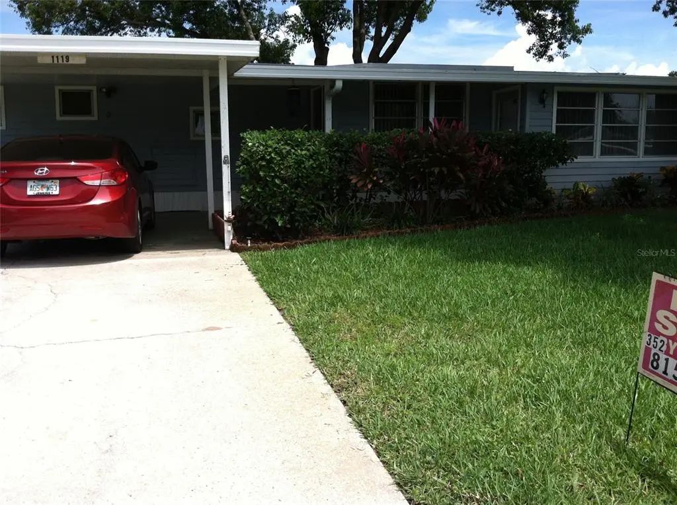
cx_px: 338
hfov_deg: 52.7
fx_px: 683
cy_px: 252
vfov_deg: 40.6
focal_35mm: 35
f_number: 2.8
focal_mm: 3.85
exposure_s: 1/1034
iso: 80
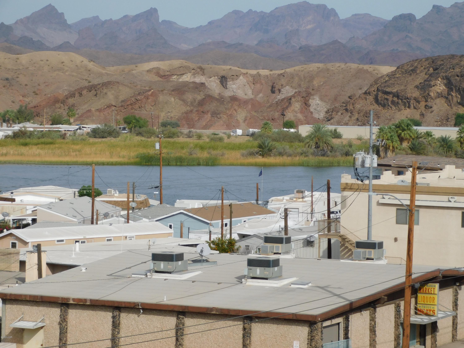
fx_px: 1796
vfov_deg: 11.1
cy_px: 174
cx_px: 232
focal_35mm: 134
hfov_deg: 14.7
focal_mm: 23.7
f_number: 5
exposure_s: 1/1000
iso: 125
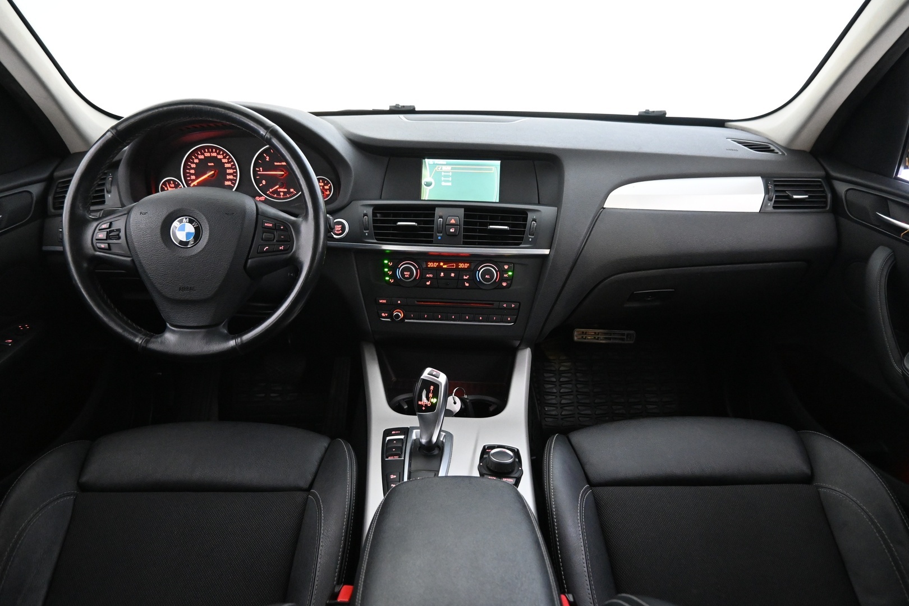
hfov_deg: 73.7
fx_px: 606
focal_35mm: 24
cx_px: 454
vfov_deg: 53.1
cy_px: 303
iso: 4500
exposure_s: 1/25
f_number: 3.5
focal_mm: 16
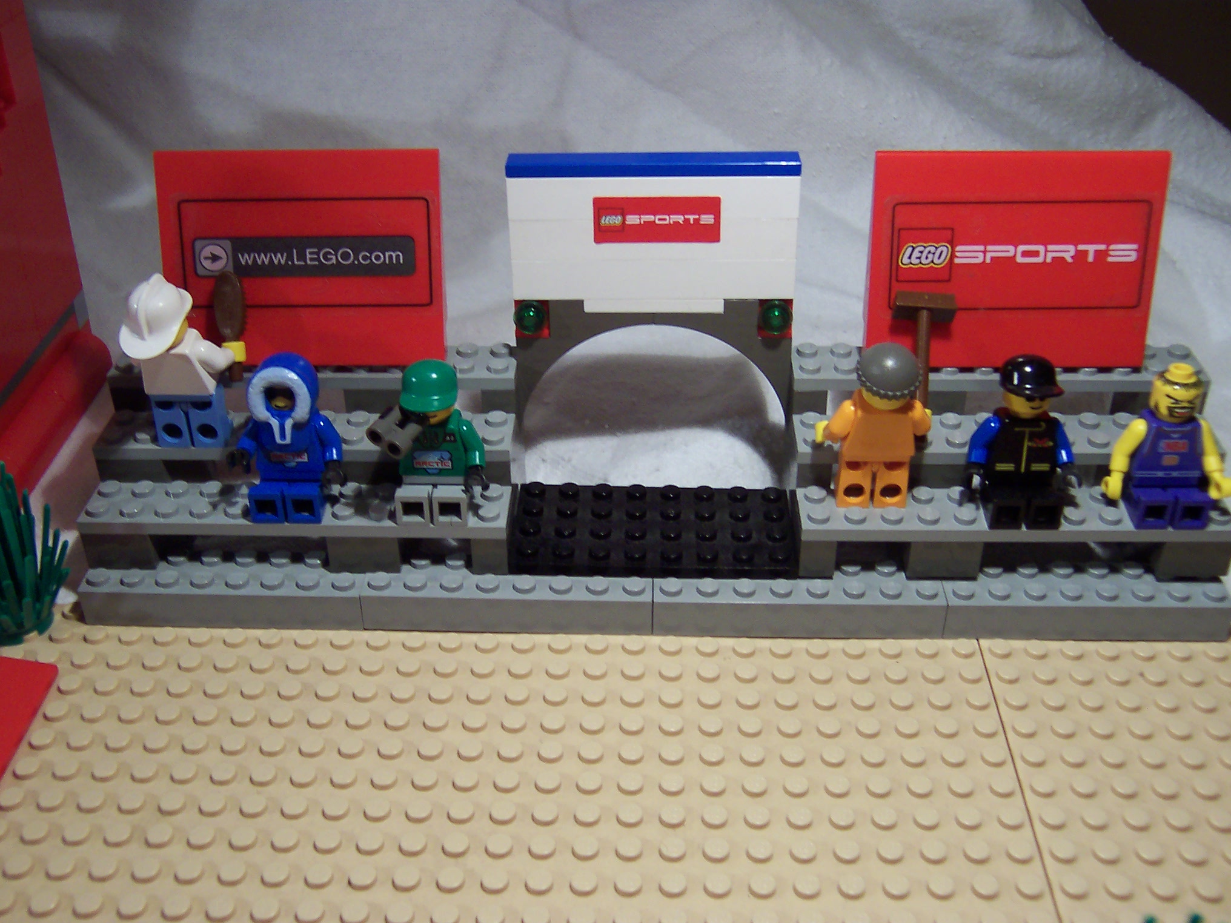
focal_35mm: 36
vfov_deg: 39.7
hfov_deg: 51.4
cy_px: 462
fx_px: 1280
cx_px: 616
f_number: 2.8
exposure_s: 1/30
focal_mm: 5.6
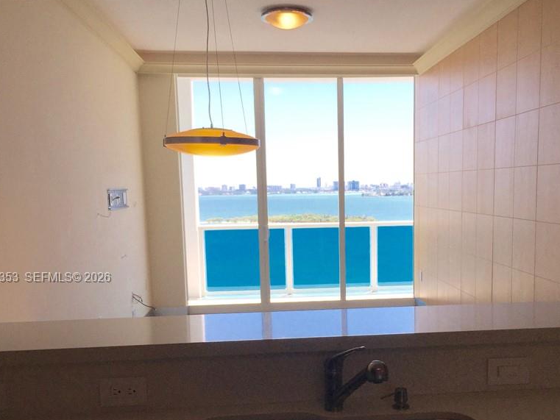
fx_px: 631
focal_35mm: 39
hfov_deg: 47.6
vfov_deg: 36.5
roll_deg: +0.0
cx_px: 332
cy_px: 278
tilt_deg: -8.4
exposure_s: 1/807
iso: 32
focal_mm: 4.15
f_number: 2.2
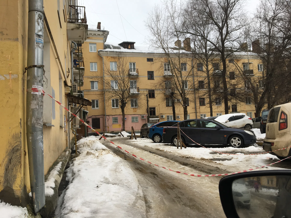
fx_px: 244
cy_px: 109
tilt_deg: +4.6
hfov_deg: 61.7
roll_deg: +2.4
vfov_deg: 48.2
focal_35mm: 29
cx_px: 146
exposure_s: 1/311
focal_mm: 4.15
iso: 25
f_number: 2.2
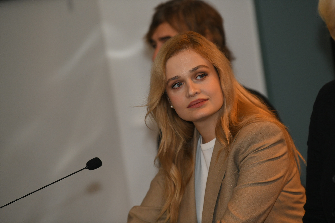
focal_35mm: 200
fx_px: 1861
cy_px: 112
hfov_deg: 10.3
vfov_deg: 6.9
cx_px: 168
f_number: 4
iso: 2000
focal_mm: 200
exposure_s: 1/200
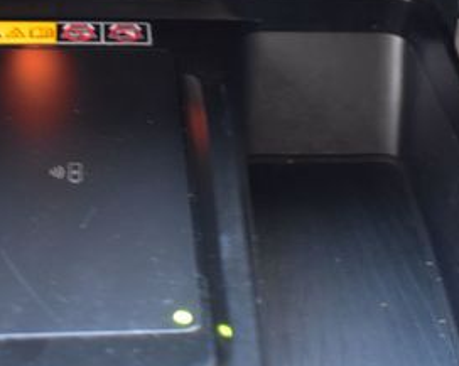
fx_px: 1304
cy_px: 93
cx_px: 309
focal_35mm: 96
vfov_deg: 15.9
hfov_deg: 19.9
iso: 1600
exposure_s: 1/2
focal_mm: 29
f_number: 4.2
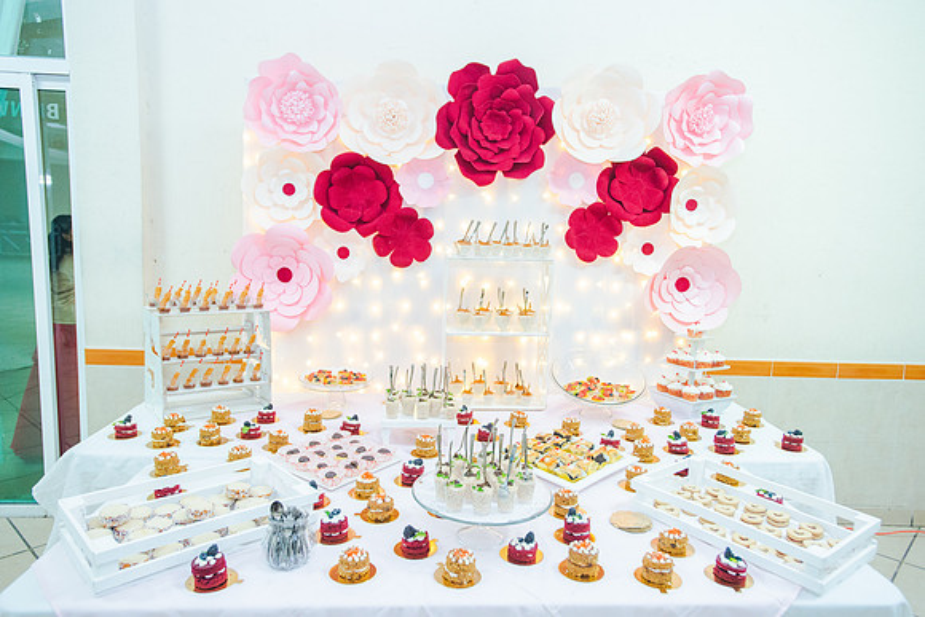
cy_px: 308
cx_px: 462
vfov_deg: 51.3
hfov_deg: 71.5
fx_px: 642
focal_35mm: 25
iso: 1600
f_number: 2.8
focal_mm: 25
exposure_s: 1/80
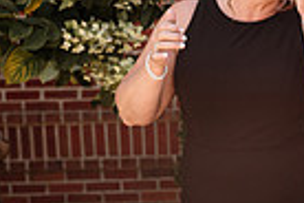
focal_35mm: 101
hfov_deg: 18.4
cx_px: 425
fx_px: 853
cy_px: 87
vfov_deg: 13.5
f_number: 2.8
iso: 250
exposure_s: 1/640
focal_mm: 24
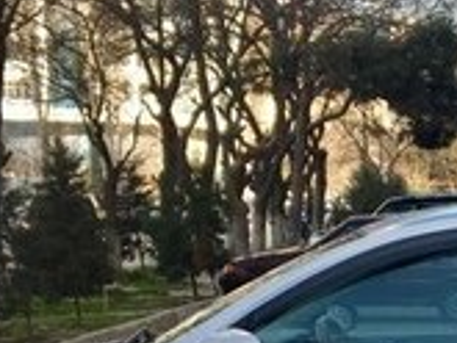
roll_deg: -1.0
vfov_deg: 12.1
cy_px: 552
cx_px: 518
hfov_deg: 16.4
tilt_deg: -12.4
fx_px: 1533
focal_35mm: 116
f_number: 2.2
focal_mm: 4.15
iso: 25
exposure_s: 1/349
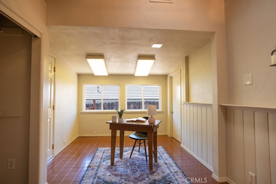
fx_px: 153
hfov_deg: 84.0
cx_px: 138
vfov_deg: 61.9
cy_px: 92
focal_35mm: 20
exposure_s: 1/60
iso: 1000
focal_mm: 20
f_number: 16
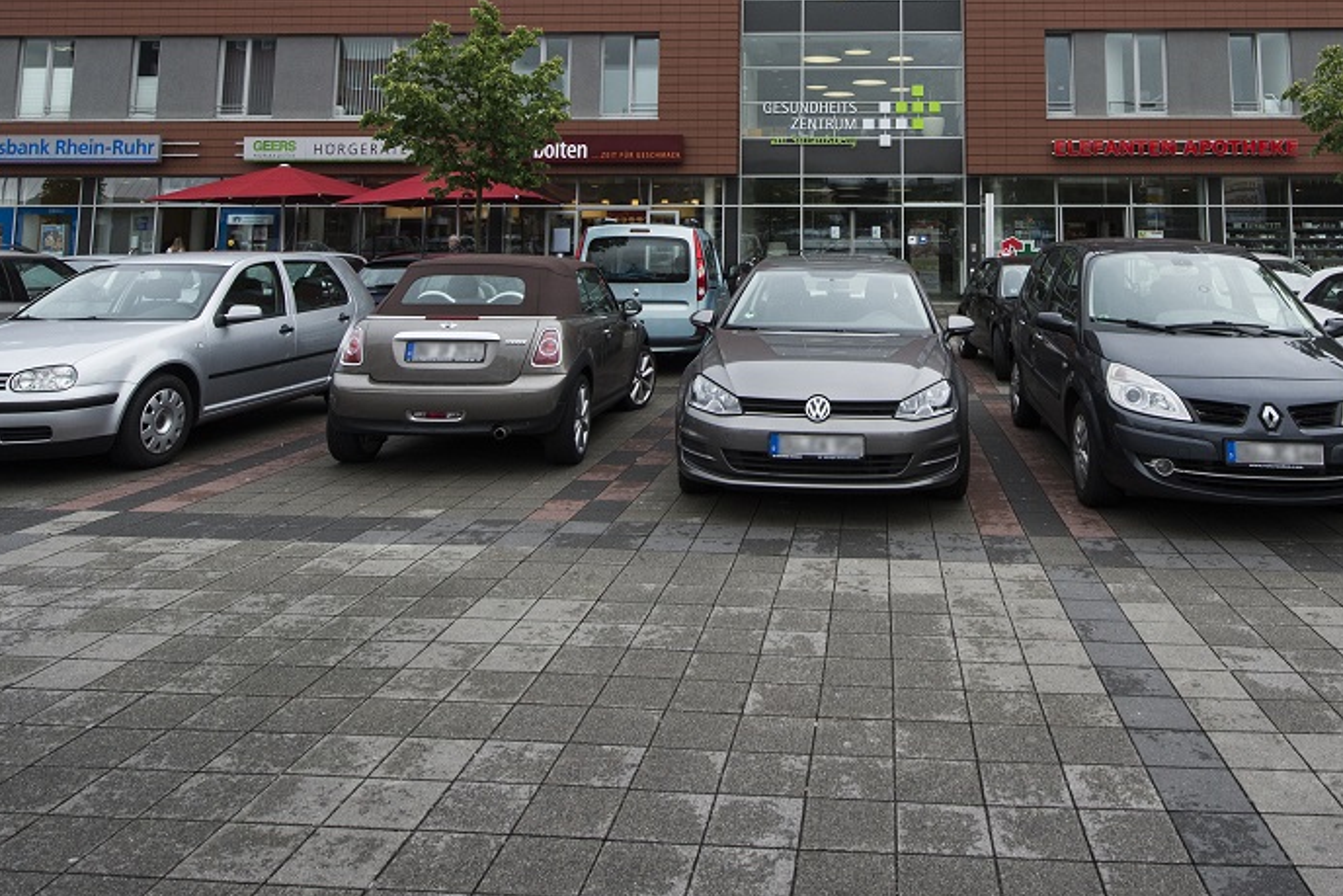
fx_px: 1045
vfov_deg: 43.2
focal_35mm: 28
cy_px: 125
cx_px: 845
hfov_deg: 64.5
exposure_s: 1/500
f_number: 11
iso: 800
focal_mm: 16
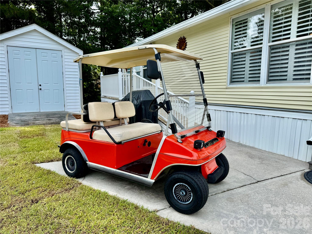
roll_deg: -0.2
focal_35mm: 24
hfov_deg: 71.6
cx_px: 156
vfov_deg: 56.8
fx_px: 216
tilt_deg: -8.4
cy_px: 117
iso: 80
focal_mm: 6.76
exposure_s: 1/2252
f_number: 1.78
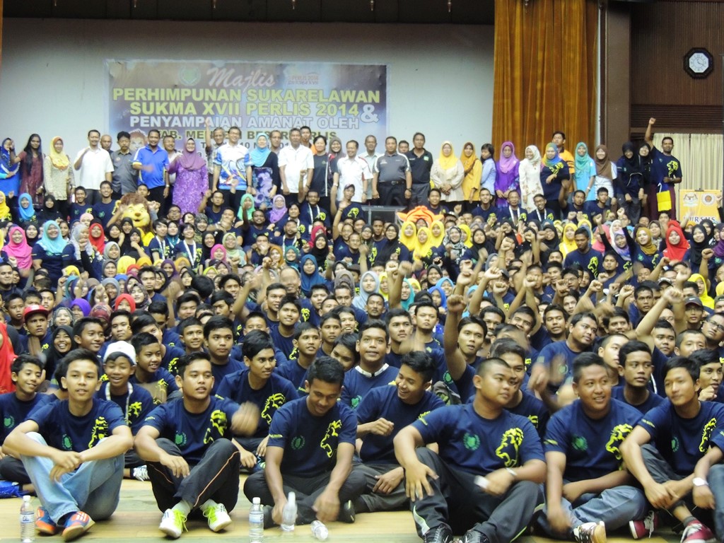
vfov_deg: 21.0
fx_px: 1464
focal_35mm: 70
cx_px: 362
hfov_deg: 27.8
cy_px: 272
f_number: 3.9
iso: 720
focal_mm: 12.4
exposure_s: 1/15
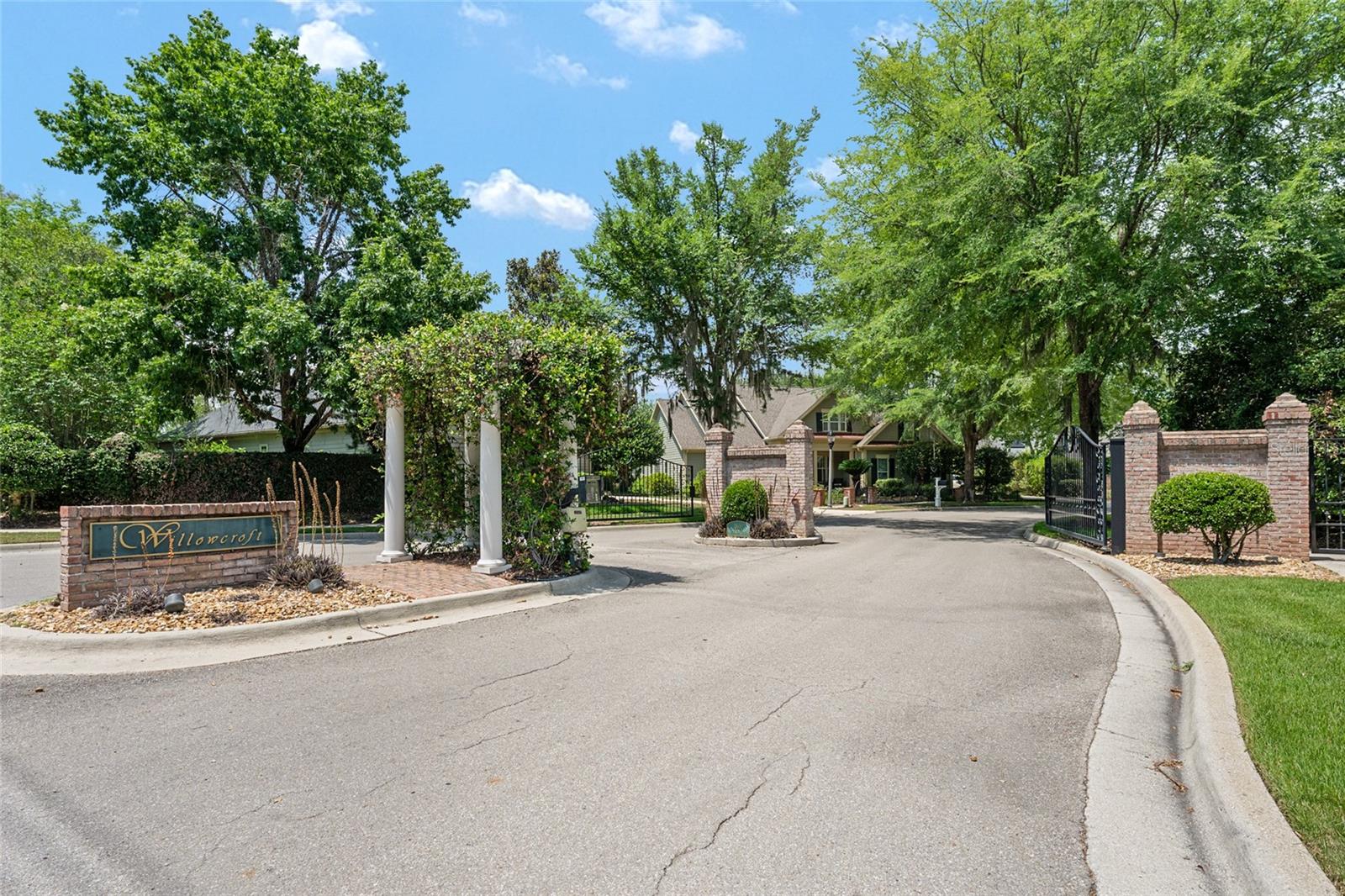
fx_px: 672
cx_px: 672
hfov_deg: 90.0
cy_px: 448
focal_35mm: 18
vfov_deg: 67.4
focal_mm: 18
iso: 500
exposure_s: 1/1000
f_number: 7.1
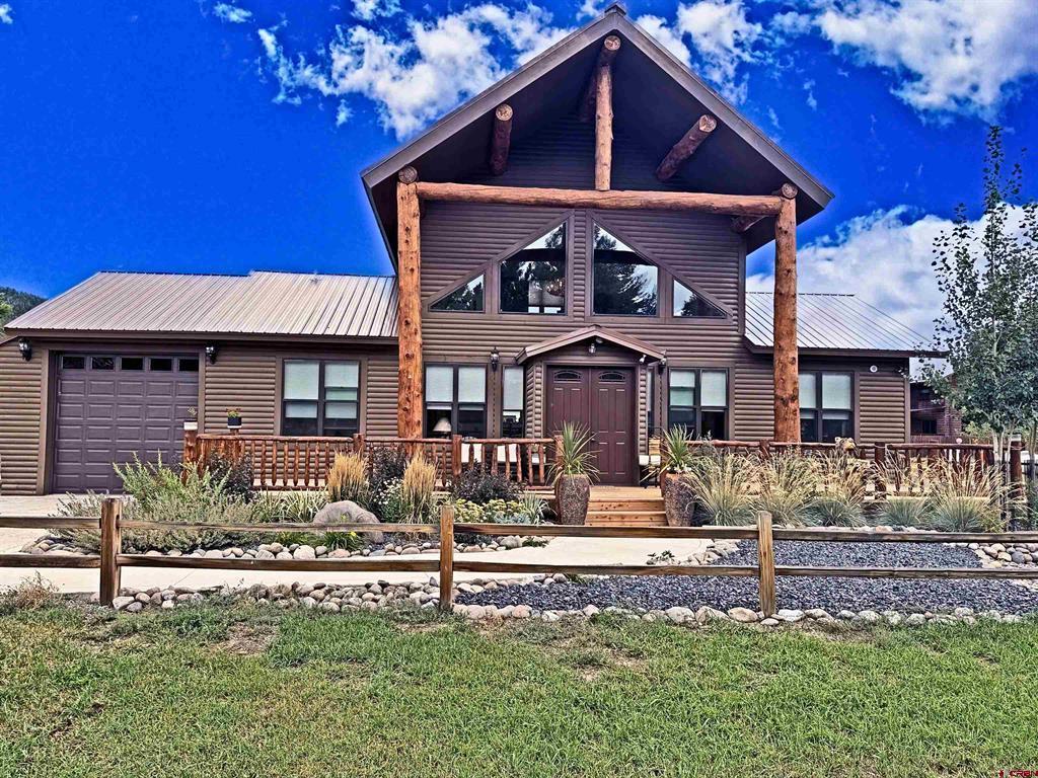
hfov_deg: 71.6
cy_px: 389
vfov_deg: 56.8
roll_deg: -0.4
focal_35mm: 24
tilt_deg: +1.8
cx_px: 519
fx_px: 720
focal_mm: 6.76
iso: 100
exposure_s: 1/2053
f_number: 1.78
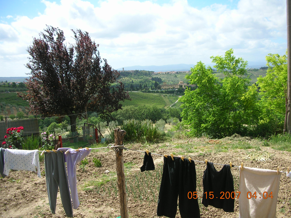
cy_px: 109
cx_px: 146
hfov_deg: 52.6
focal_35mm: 35
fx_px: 294
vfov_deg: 40.7
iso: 50
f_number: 8.5
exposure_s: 1/68.4
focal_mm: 5.8
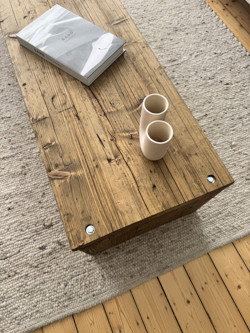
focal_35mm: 24
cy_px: 166
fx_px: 231
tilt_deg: -67.0
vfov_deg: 71.6
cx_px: 125
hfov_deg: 56.8
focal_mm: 6.76
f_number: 1.78
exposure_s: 1/204
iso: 64
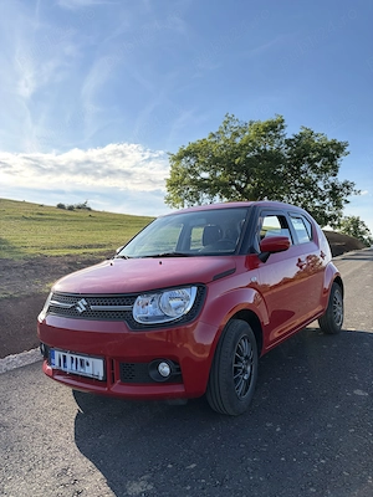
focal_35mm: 26
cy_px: 248
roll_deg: +0.0
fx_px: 374
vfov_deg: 67.3
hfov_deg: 53.1
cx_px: 186
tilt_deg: +1.2
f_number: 1.6
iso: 64
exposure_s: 1/1081
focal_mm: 5.96
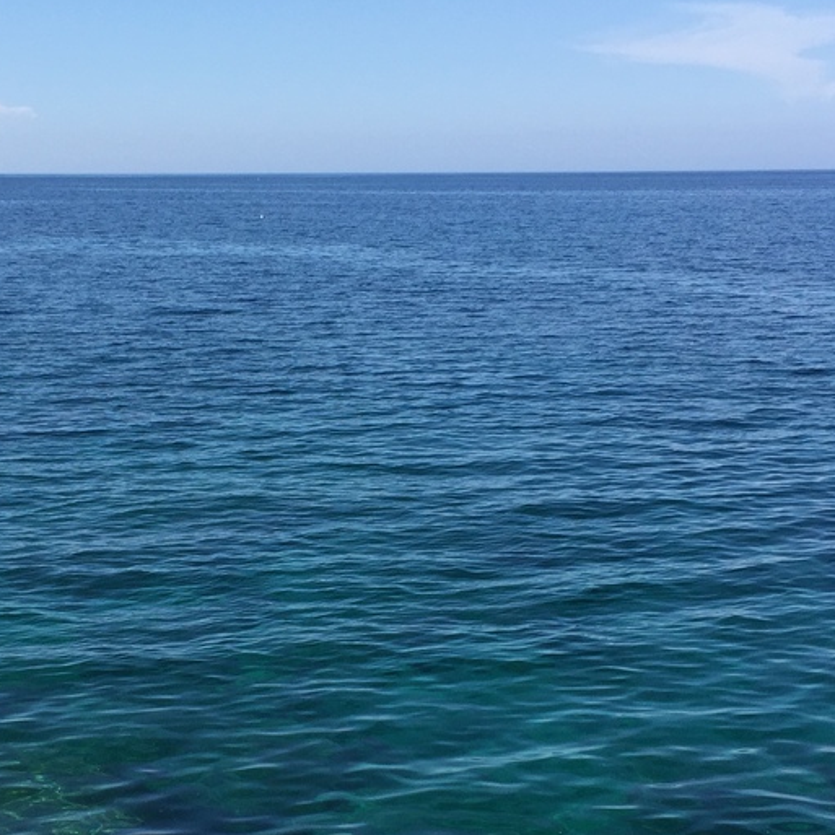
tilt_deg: -13.2
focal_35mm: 60
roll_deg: -0.9
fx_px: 1637
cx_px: 301
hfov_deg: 28.5
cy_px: 558
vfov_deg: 28.4
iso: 32
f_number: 2.2
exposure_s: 1/1799
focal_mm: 4.15
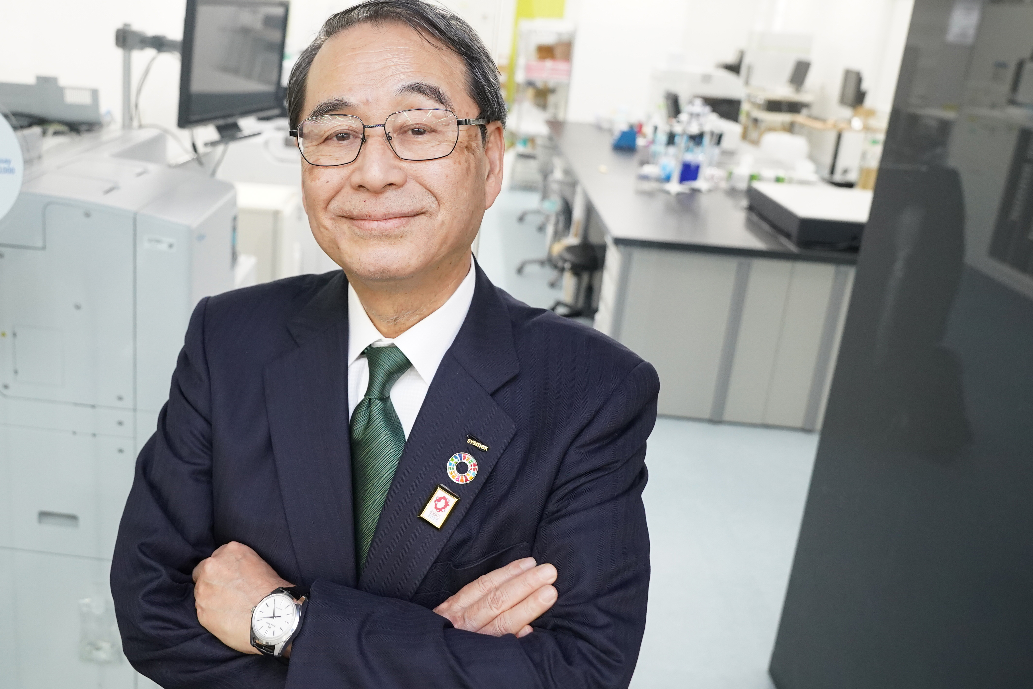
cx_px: 355
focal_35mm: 34
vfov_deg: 38.8
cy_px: 302
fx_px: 976
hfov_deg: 54.8
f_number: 4
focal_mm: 24
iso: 2500
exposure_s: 1/200
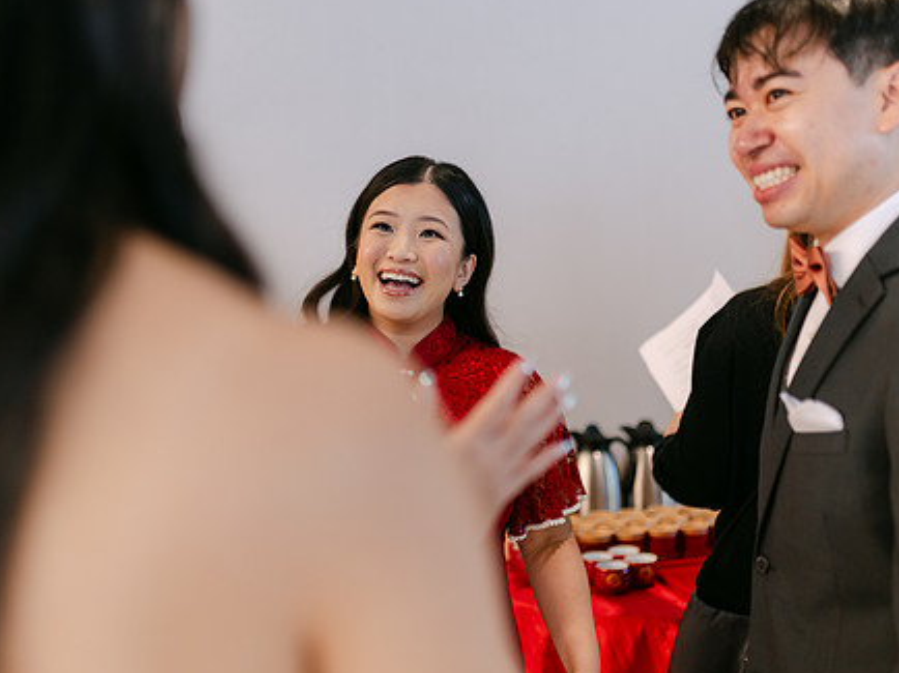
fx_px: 1168
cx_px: 410
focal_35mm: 45
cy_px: 374
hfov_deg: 42.1
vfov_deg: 32.1
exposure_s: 1/160
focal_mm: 35
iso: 200
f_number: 1.4
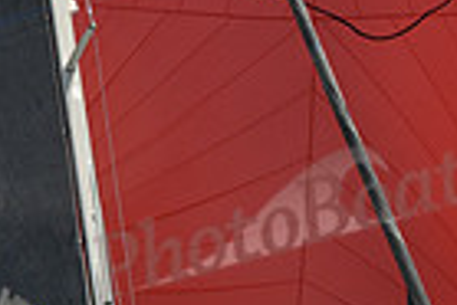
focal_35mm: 292
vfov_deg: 4.7
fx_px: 3711
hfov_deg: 7.0
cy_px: 431
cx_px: -76
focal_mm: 70
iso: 320
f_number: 13
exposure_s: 1/800
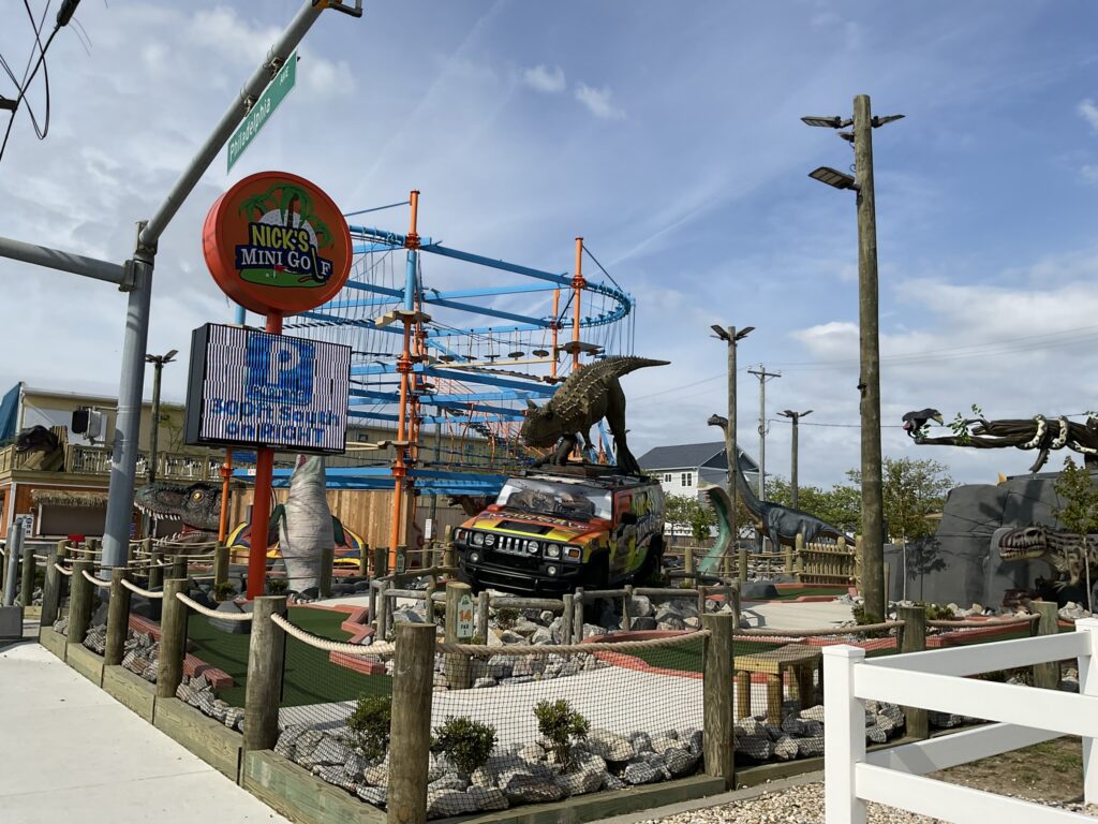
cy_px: 412
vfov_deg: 48.2
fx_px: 920
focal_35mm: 29
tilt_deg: +8.7
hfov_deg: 61.7
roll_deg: -1.3
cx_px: 549
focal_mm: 3
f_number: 1.8
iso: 16
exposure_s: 1/2959
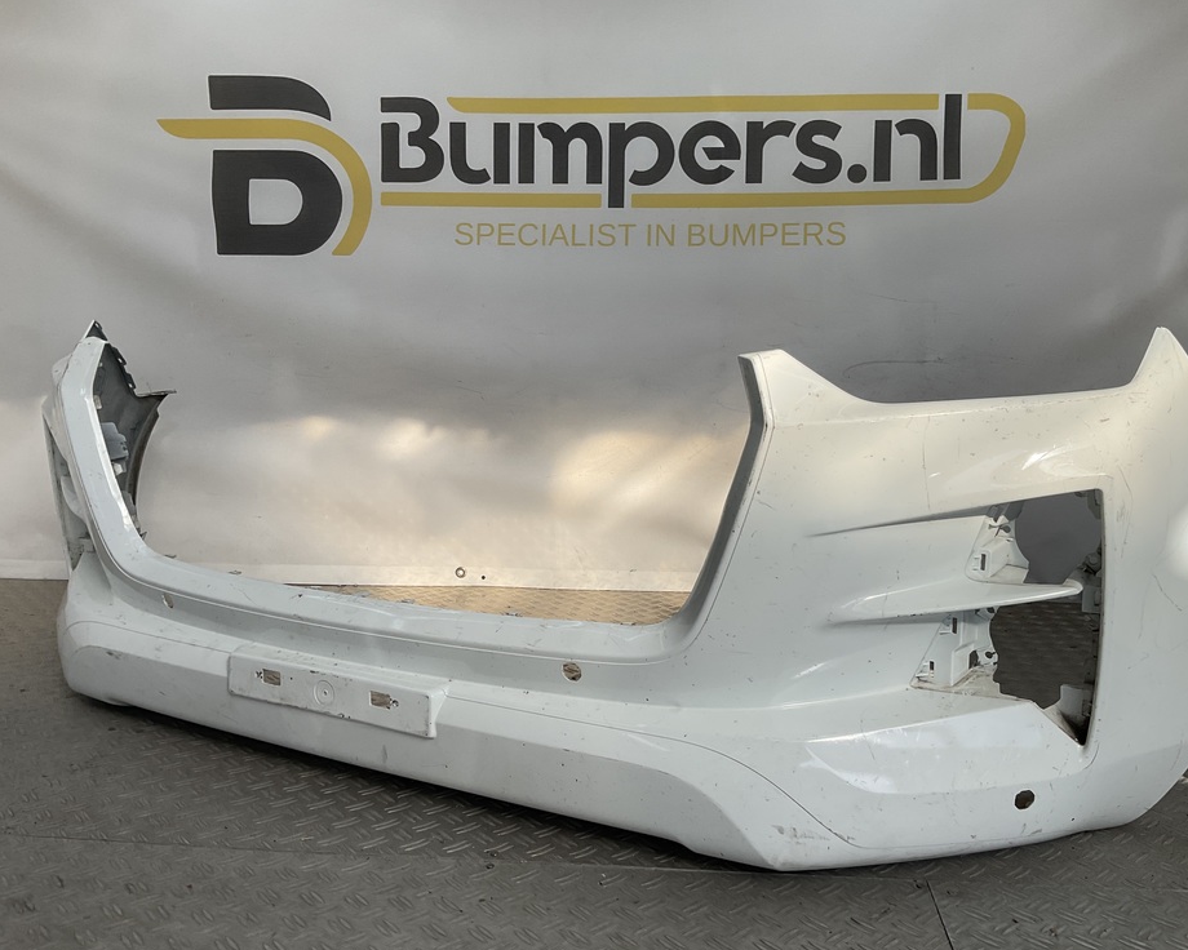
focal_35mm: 31
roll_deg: -2.6
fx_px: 1090
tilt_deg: -7.5
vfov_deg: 47.1
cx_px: 650
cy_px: 484
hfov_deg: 57.1
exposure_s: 1/1015
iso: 16
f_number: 1.8
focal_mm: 3
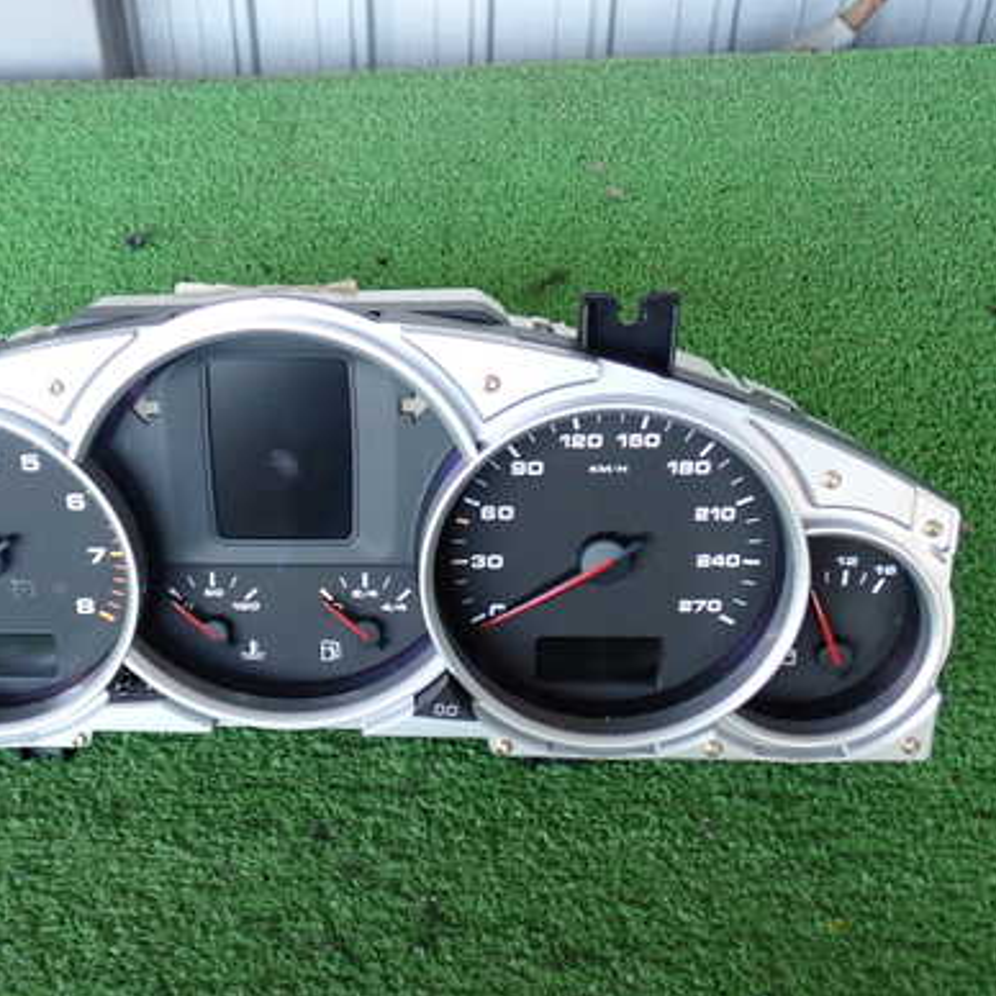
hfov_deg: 40.3
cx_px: 308
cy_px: 513
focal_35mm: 41
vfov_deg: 40.9
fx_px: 1335
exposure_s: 1/50
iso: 200
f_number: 2.3
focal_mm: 5.4
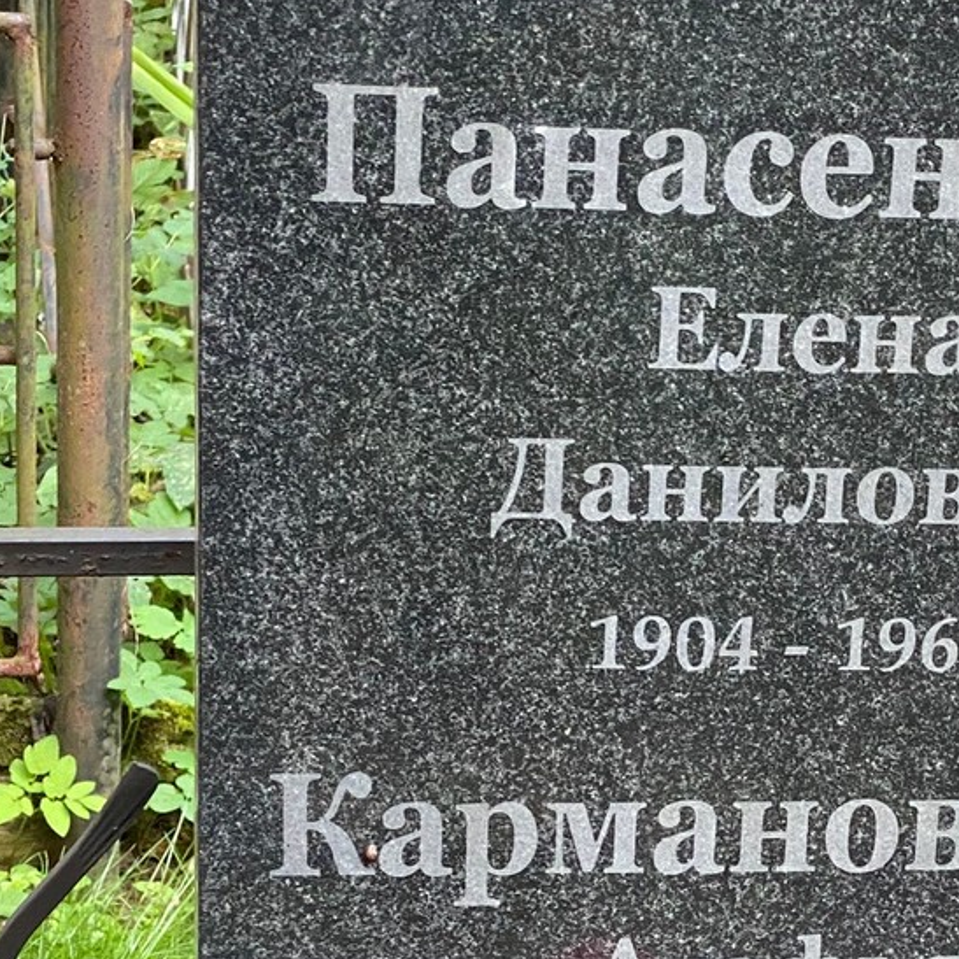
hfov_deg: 14.3
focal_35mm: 121
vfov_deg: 14.3
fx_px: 3793
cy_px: 736
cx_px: 805
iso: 160
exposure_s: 1/109
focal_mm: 6
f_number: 2
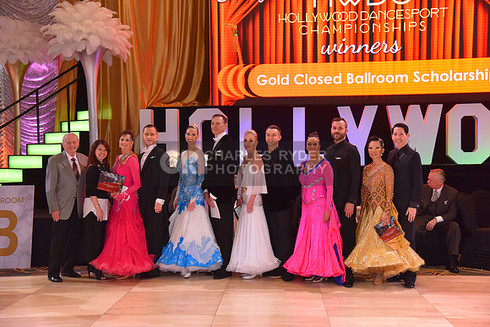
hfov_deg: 39.6
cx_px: 245
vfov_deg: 27.0
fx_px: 681
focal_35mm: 50
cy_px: 164
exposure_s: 1/250
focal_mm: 50
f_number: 4.5
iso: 2000
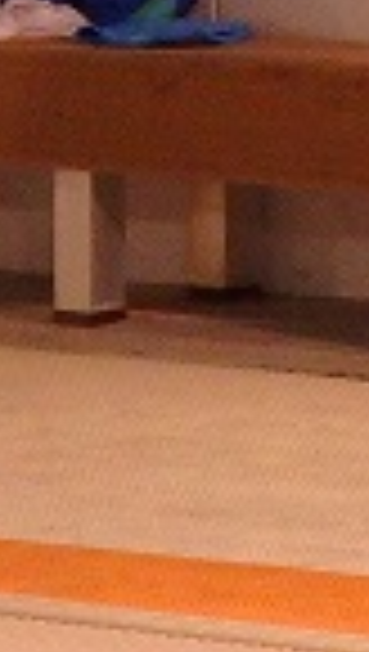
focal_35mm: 453
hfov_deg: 2.7
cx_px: 1120
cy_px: 863
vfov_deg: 4.7
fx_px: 7848
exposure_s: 1/60
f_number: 5.7
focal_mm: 18.7
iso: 800
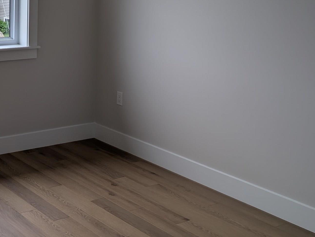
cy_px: 31
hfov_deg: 31.2
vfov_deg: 25.1
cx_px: -2
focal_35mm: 57
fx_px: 519
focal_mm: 6.9
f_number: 1.68
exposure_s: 1/79.7
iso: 19
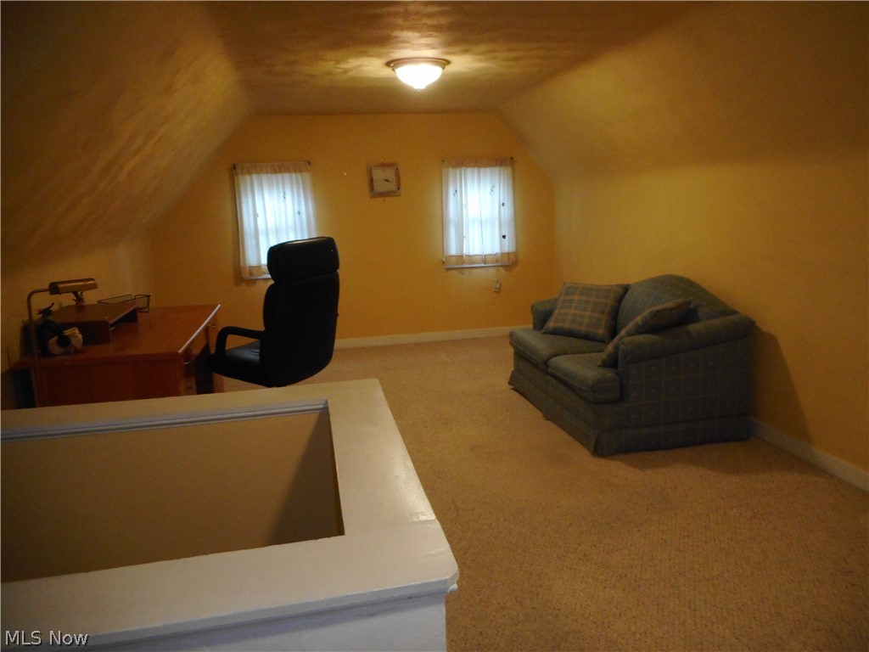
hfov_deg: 69.4
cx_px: 434
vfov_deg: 54.9
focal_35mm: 25
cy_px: 326
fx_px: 628
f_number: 3.7
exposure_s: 1/25
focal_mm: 4.5
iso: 400
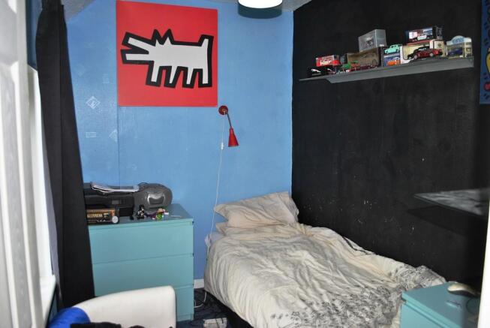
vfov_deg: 48.0
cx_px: 245
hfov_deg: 67.3
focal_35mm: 27
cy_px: 164
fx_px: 368
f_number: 3.5
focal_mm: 18
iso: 200
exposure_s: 1/60
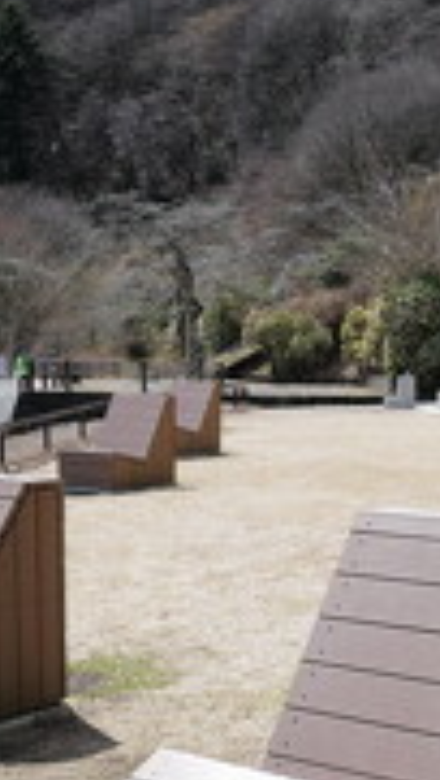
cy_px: 506
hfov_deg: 18.5
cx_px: 306
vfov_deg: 32.1
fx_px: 1346
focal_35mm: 65
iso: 100
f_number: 5
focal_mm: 28
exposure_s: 1/400
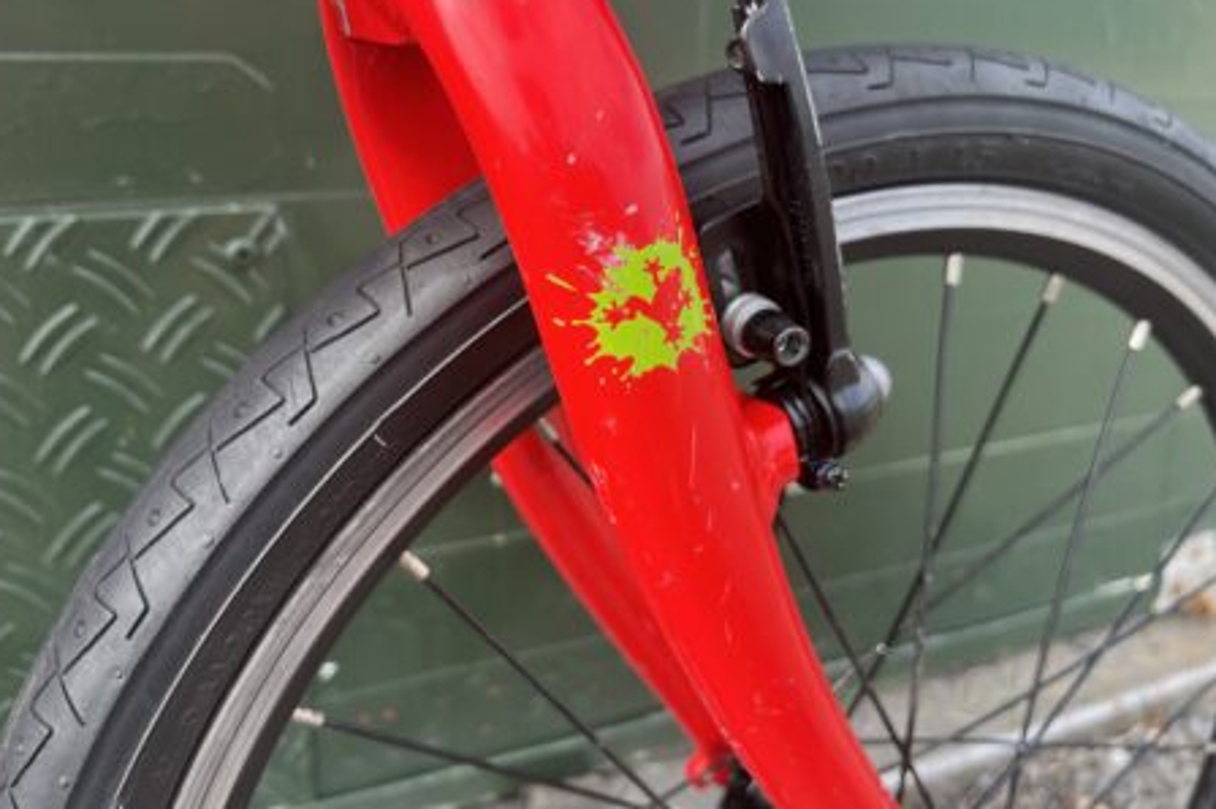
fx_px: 979
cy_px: 342
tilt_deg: -19.2
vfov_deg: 44.8
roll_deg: -0.3
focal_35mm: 29
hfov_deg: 63.6
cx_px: 573
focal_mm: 5.1
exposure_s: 1/376
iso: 50
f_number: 1.6
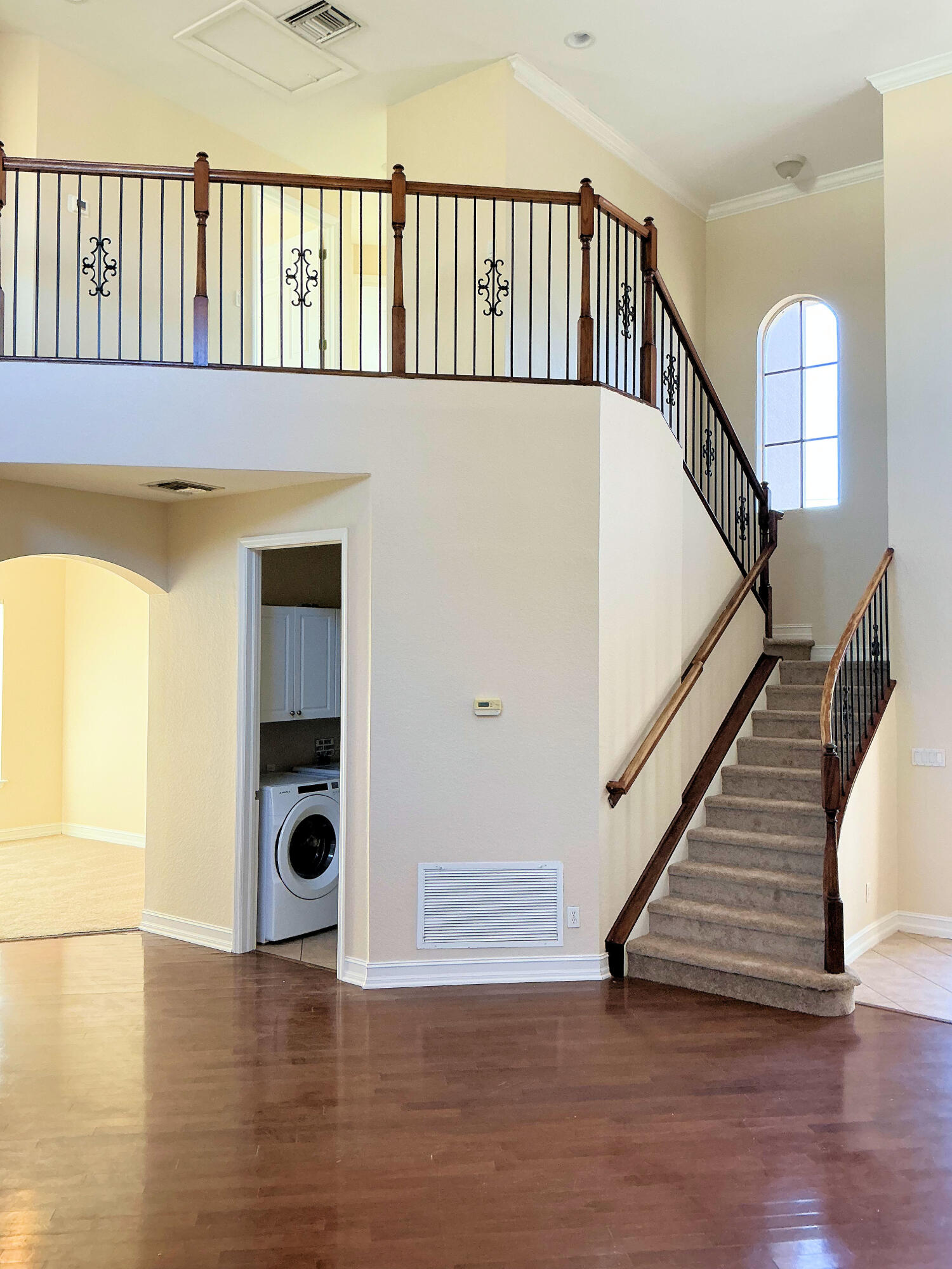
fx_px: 1027
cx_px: 476
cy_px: 634
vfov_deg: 63.4
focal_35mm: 28
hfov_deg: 49.7
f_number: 1.8
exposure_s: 1/60
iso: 80
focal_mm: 3
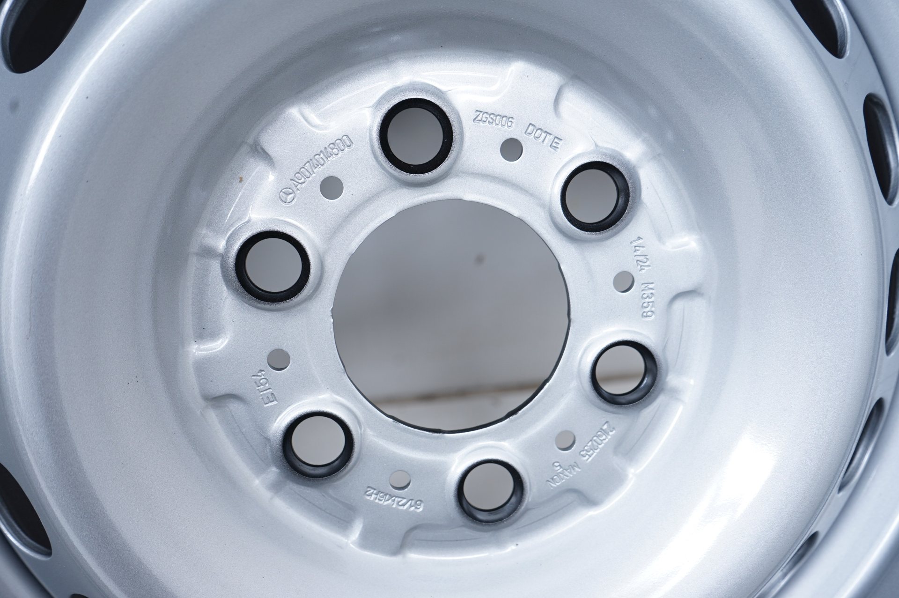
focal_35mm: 31
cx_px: 450
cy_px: 299
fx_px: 774
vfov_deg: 42.3
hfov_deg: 60.3
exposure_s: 1/125
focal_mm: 31
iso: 250
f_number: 5.6
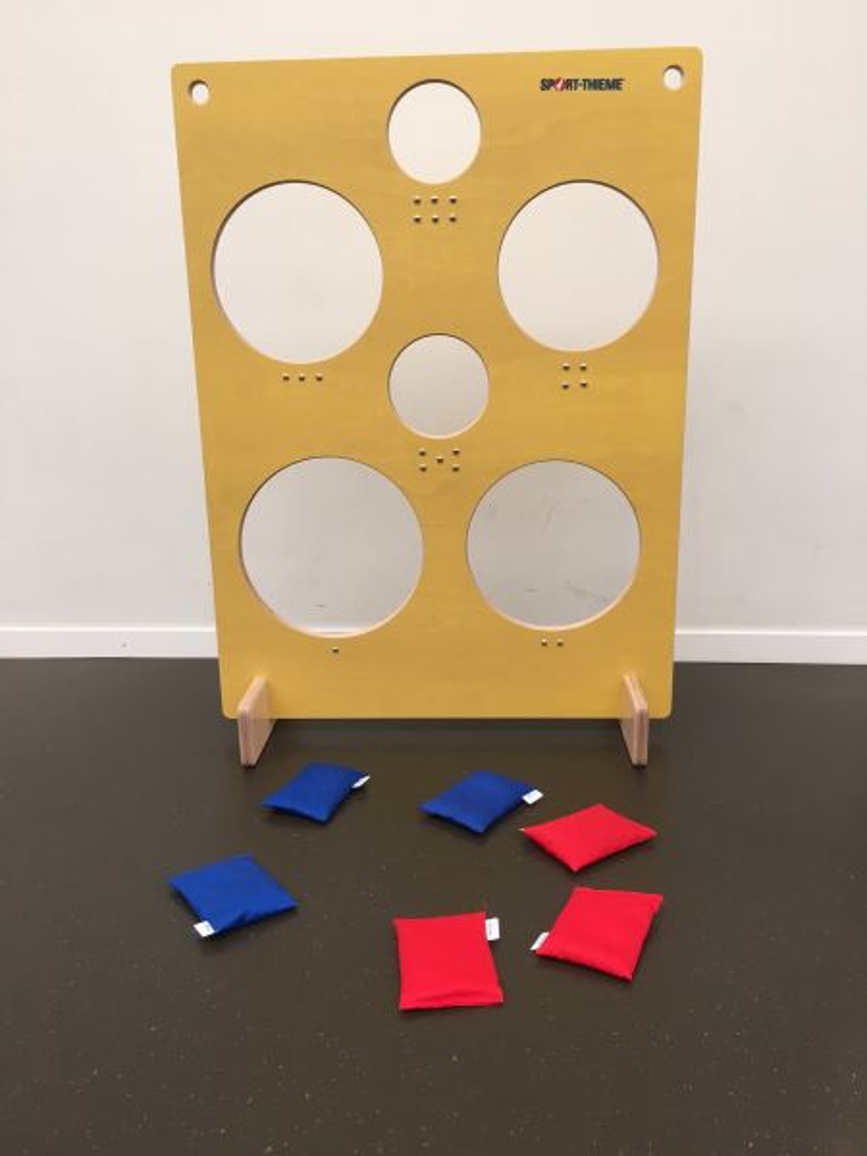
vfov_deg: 61.7
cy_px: 578
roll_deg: +1.2
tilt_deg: -15.6
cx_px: 434
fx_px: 968
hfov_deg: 48.2
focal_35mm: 29
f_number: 2.2
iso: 25
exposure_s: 1/30
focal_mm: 4.15
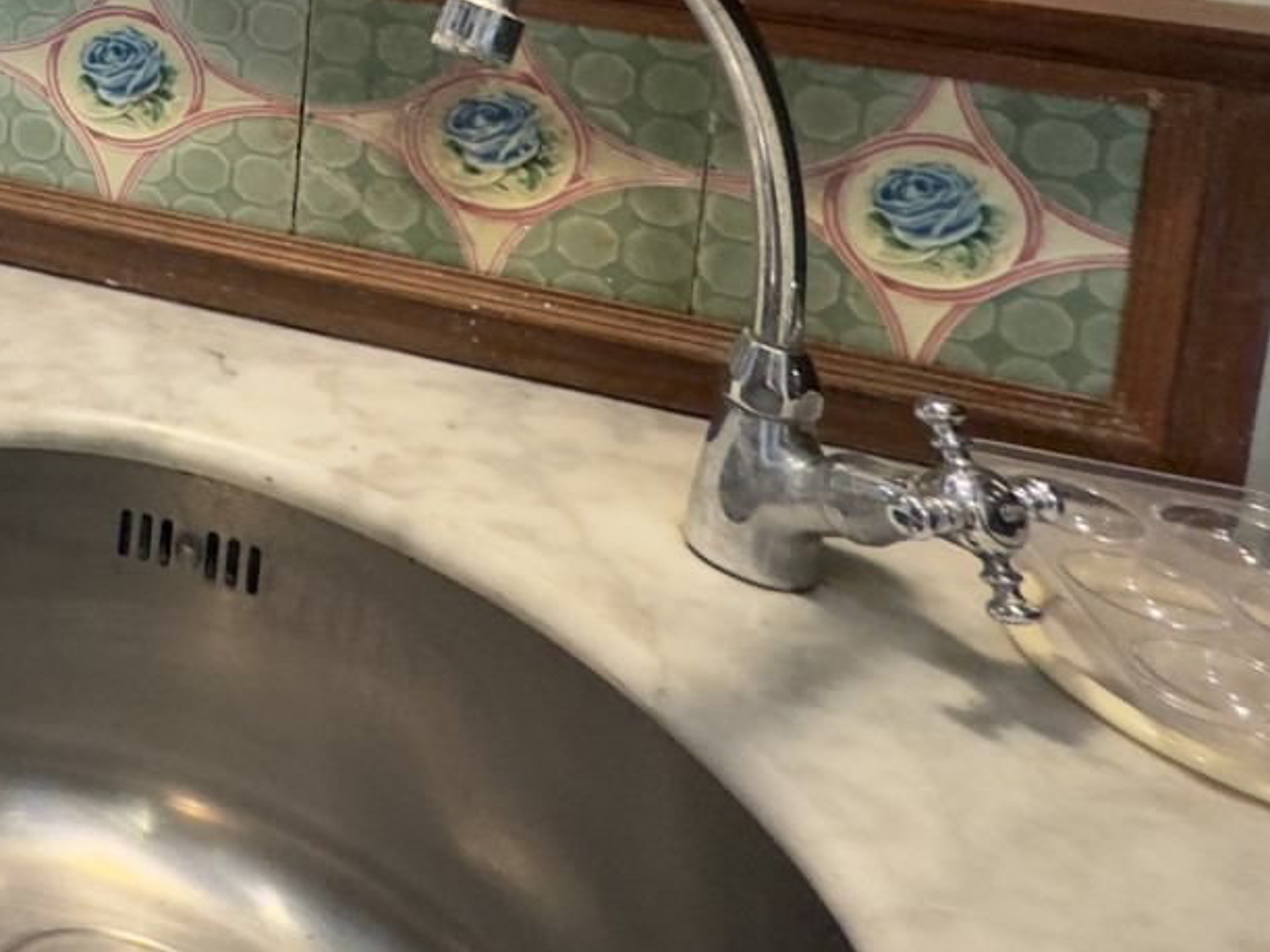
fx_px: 1724
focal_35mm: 47
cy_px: -417
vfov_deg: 24.9
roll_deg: -1.5
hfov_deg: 28.2
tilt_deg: -6.0
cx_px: -599
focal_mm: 2.22
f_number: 2.2
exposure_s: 1/50
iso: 160
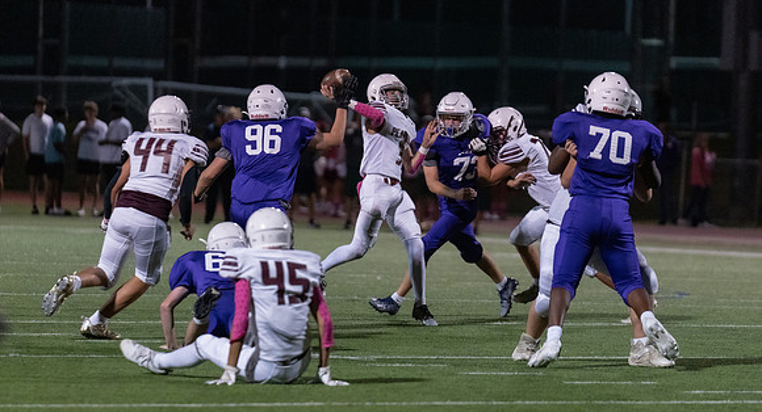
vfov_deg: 4.1
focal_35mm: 288
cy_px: 196
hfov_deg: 7.6
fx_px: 5774
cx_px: 389
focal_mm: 200
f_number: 2.8
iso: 6400
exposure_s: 1/1250
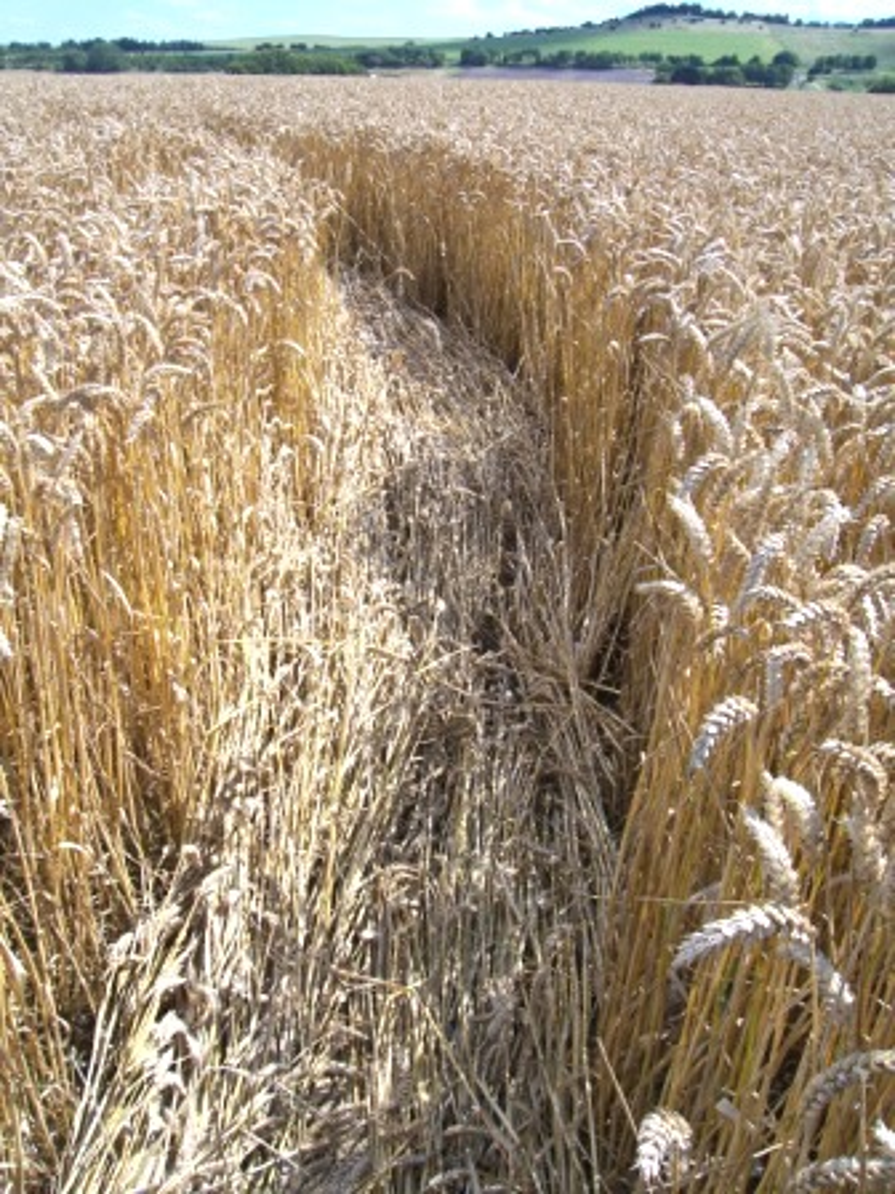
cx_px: 448
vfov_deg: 54.0
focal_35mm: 34
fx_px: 1172
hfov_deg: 41.8
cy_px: 597
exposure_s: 1/350
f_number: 5.6
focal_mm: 5.6
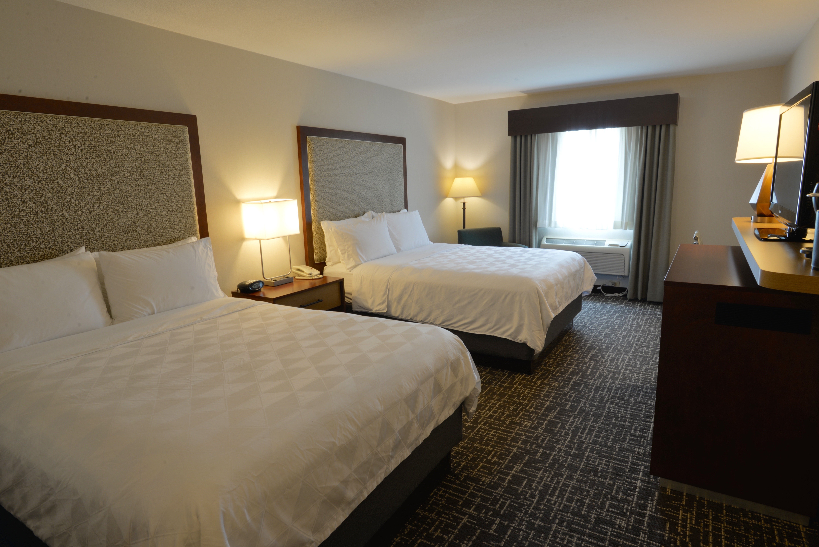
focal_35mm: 20
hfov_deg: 84.0
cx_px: 410
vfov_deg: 62.0
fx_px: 455
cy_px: 274
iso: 400
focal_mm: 20
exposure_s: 1/2.5
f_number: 16
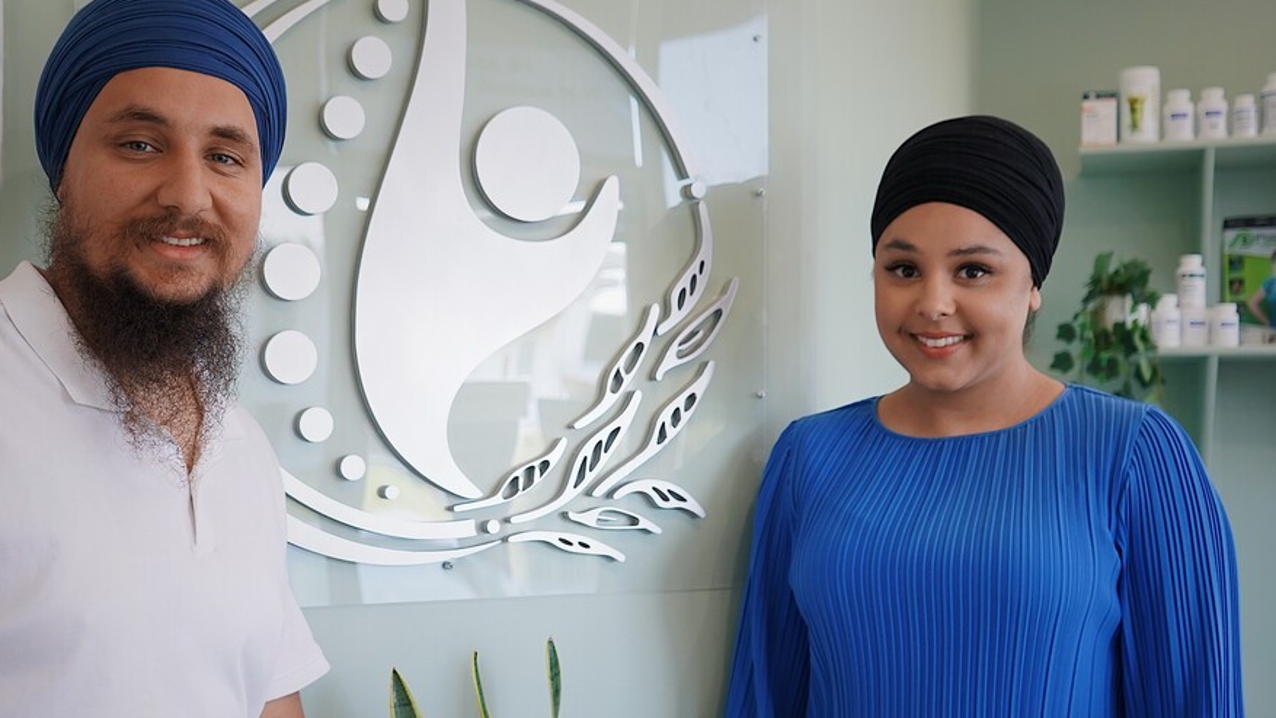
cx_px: 549
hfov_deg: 47.2
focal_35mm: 43
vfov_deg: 27.7
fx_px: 1455
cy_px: 414
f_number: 4
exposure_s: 1/160
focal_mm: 30
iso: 640
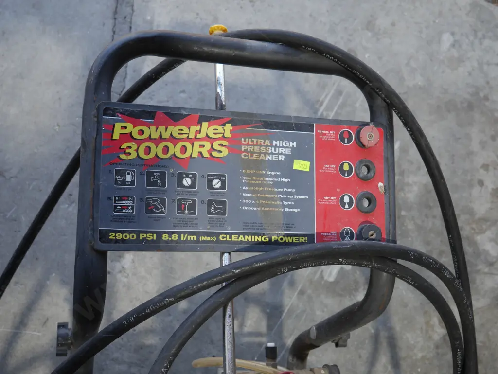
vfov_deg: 36.0
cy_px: 187
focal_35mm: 40
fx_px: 576
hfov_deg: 46.8
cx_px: 249
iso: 200
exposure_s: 1/60
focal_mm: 20
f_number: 4.5
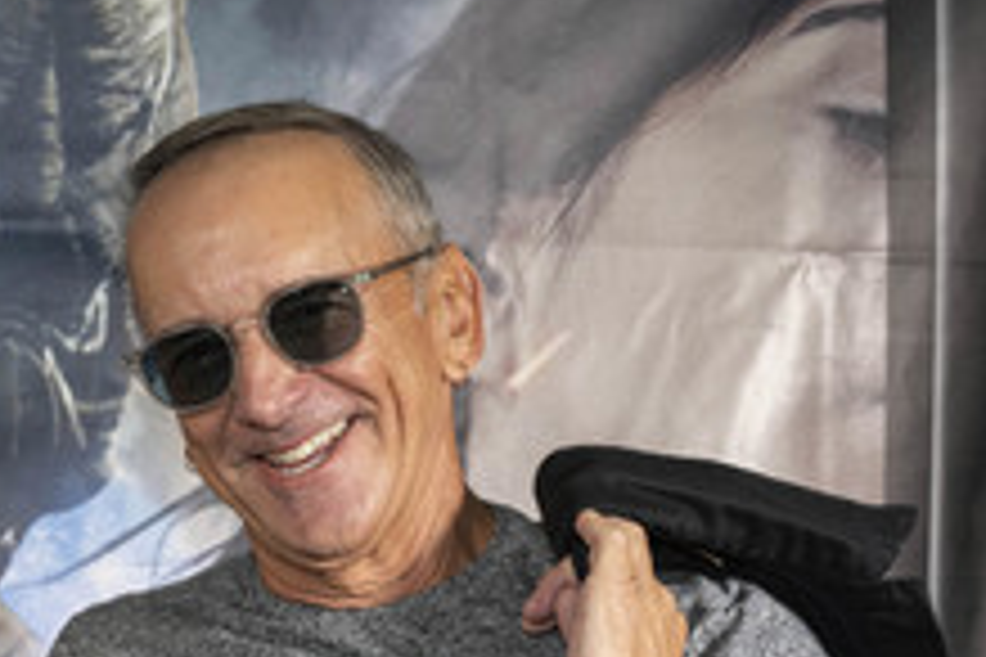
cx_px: 97
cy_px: 639
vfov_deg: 13.4
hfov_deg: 19.8
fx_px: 2766
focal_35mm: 101
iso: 800
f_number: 5.6
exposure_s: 1/200
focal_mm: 49
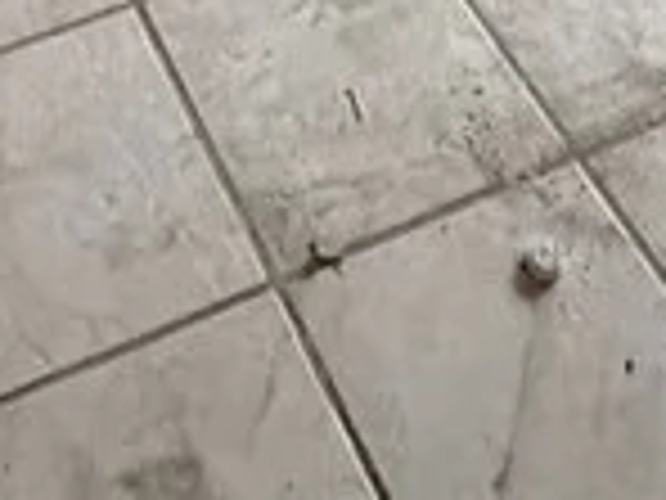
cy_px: -1158
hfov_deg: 20.0
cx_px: 122
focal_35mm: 97
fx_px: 1866
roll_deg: +0.8
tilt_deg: -13.2
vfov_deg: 9.8
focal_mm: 2.22
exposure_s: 1/60
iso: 640
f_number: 2.2
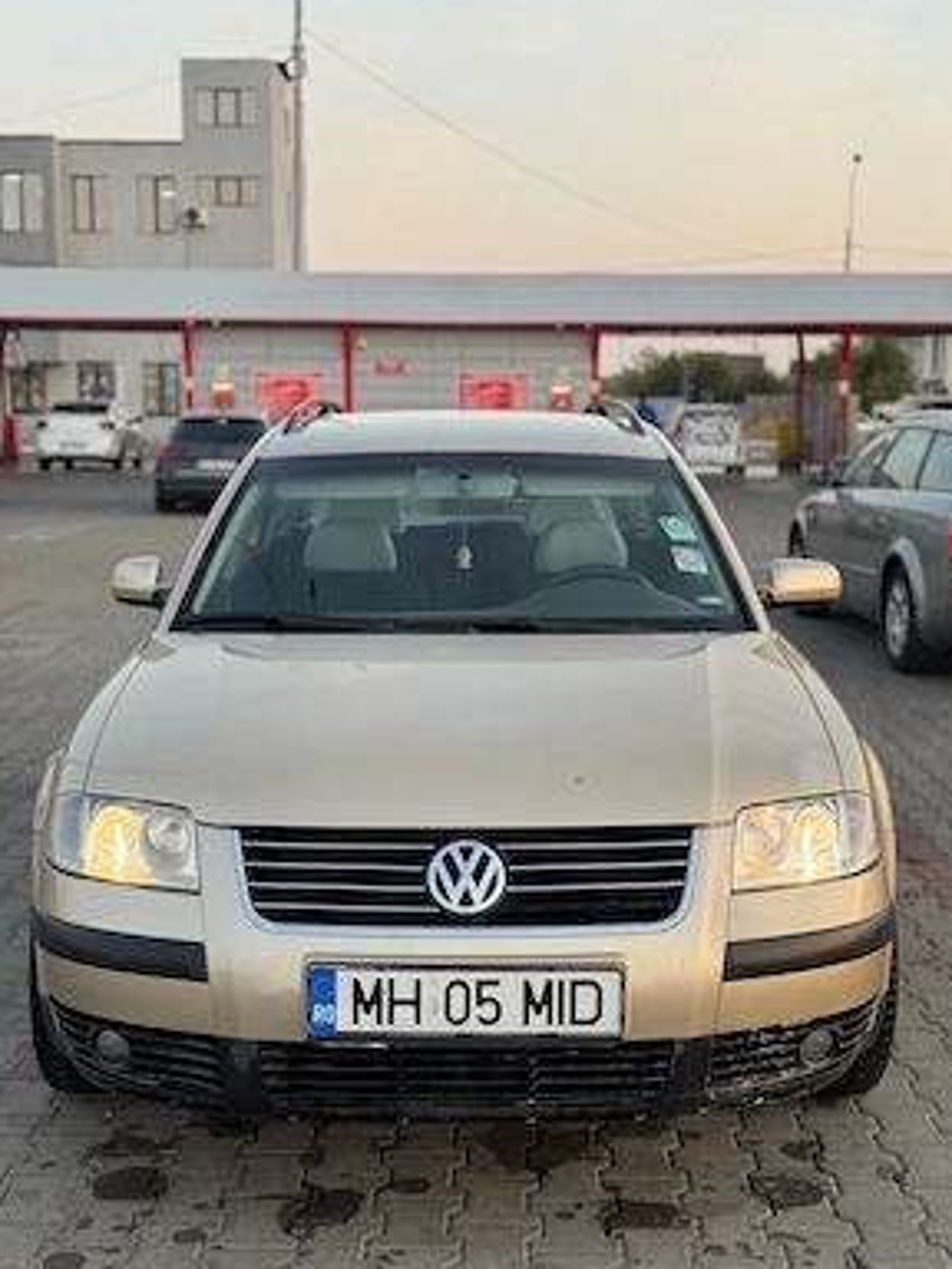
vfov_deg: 38.2
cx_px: 493
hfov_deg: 29.1
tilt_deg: -8.0
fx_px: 1833
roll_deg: -0.2
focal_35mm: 50
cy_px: 641
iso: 50
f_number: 1.78
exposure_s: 1/180
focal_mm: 6.76
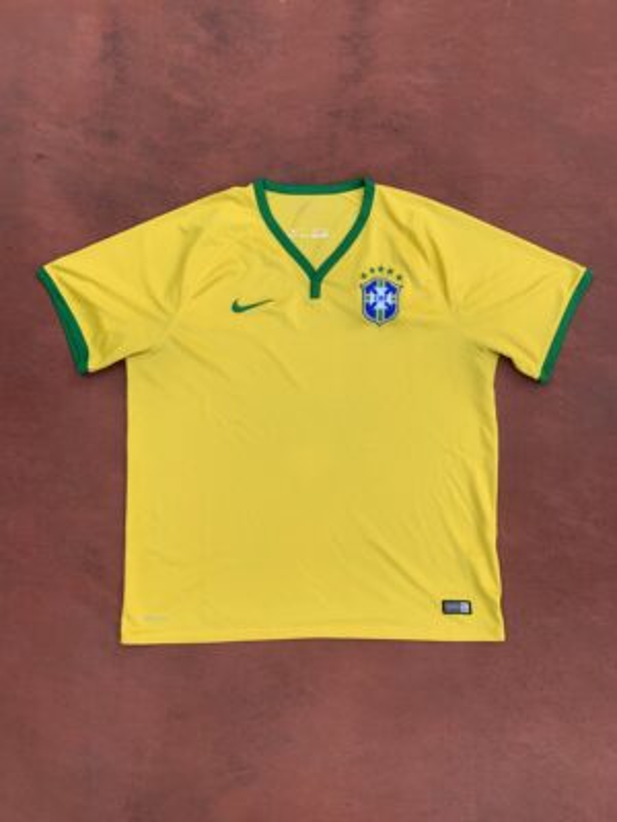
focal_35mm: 26
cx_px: 308
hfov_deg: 53.1
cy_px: 411
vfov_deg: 67.3
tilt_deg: -84.5
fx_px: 618
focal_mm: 4.25
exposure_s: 1/122
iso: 25
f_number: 1.8
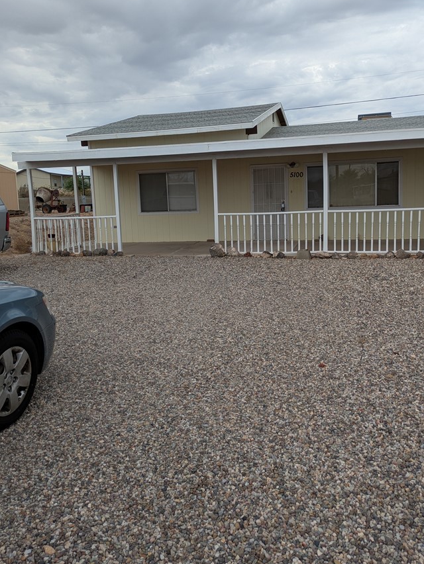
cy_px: 255
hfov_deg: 46.8
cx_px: 212
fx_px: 489
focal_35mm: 30
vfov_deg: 59.8
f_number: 1.89
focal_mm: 5.43
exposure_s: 1/1247
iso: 48
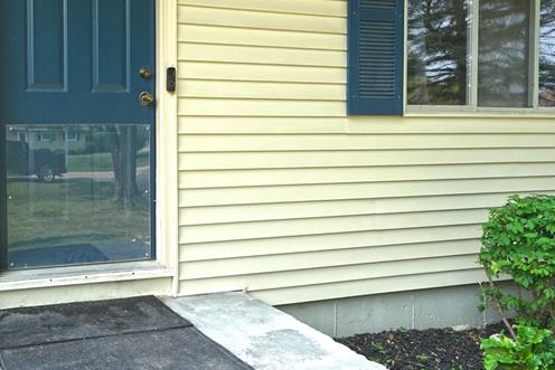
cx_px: 98
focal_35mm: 33
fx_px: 509
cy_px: 151
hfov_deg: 52.8
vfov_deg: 39.8
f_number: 8
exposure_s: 1/160
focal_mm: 16
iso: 200
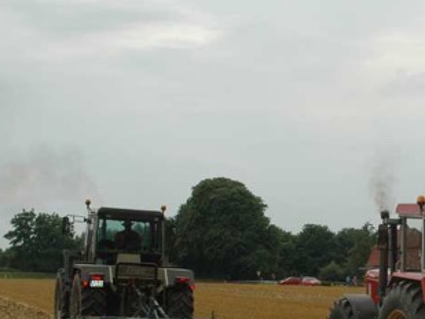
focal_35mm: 93
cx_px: 437
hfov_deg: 20.3
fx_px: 1145
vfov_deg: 15.6
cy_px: 305
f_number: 10
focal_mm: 25
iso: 400
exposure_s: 1/500
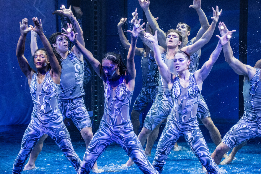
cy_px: 85
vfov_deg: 8.2
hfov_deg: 12.2
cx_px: 155
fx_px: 1217
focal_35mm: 168
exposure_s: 1/500
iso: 3600
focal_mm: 82
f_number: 5.3
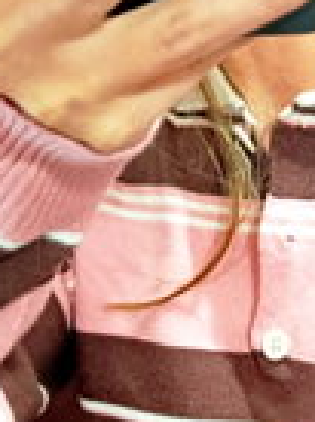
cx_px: 376
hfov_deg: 15.3
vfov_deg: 20.1
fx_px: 1132
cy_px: 476
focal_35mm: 93
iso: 1001
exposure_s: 1/30
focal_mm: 5.24
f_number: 1.7
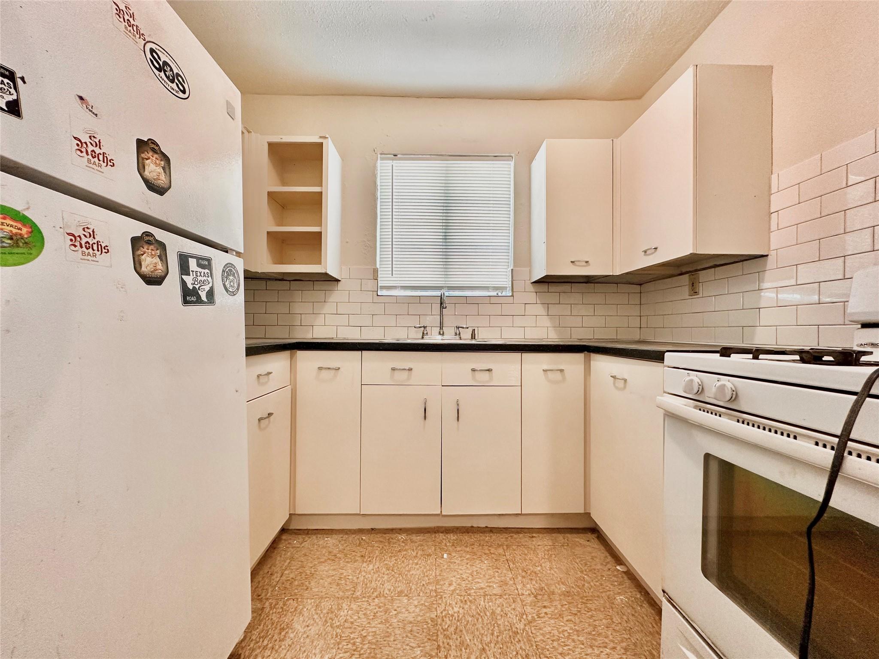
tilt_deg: +0.3
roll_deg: -0.3
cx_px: 440
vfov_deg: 85.7
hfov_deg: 102.1
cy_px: 330
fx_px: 356
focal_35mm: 14
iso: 160
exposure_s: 1/60
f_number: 2.2
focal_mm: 2.22
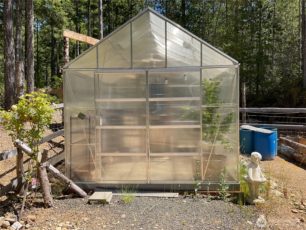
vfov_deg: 48.2
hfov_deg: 61.7
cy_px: 115
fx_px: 256
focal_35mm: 29
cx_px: 153
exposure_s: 1/1076
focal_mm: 3
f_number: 1.8
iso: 16
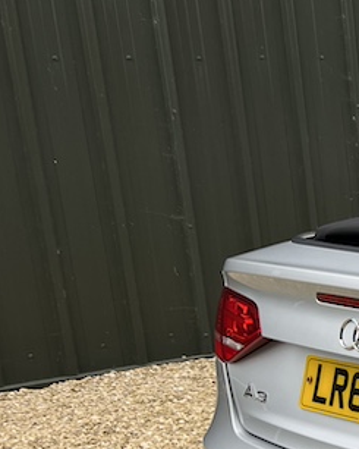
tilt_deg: -15.0
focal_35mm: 83
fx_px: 1102
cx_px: 681
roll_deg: +1.7
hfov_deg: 15.4
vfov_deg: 22.6
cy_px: 376
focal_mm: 5.7
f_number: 1.5
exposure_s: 1/509
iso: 50
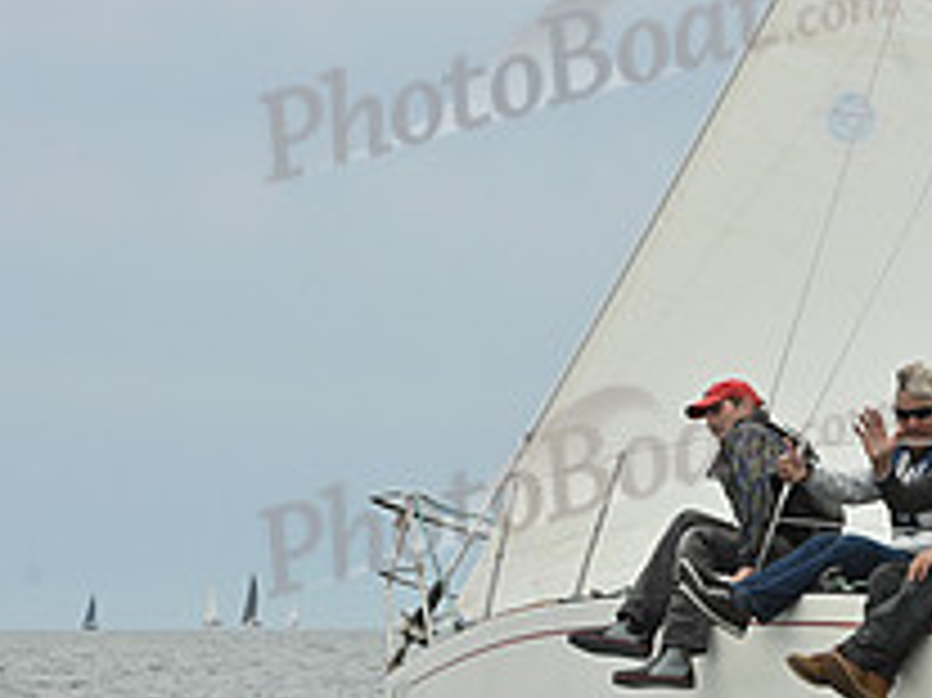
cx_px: 1130
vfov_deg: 5.5
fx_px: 7265
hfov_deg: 7.3
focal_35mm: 270
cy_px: 651
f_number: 11
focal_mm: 100
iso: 320
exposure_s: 1/1000
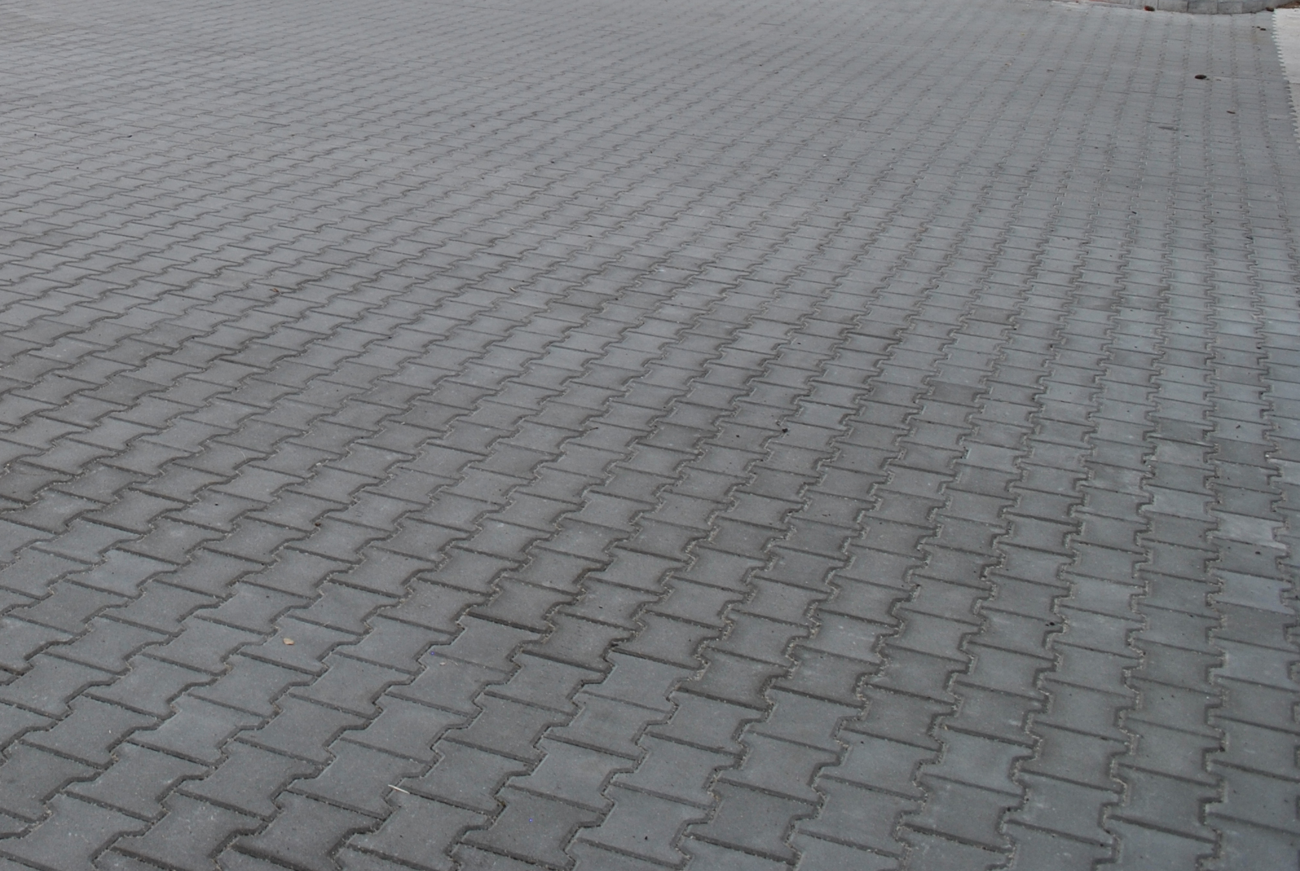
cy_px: 56
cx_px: 133
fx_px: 1880
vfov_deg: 25.1
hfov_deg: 35.9
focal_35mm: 52
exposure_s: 1/200
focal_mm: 18
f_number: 7.1
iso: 100
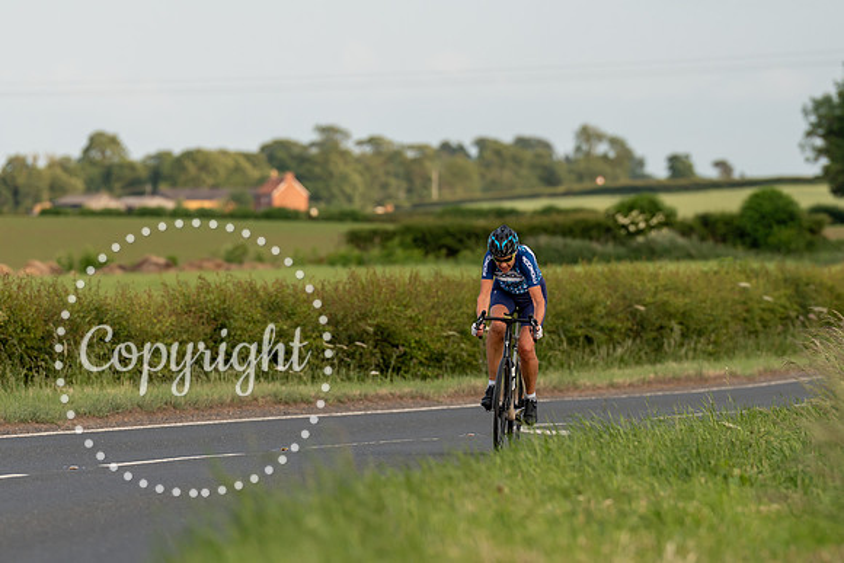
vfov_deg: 3.9
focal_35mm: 356
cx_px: 545
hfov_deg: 5.8
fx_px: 8349
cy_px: 367
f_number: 3.5
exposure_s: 1/1000
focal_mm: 200
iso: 250
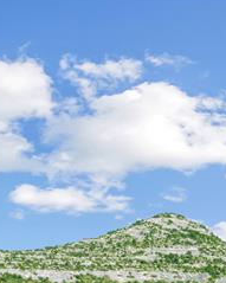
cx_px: 2
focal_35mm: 161
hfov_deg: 9.5
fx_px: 1347
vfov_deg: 11.7
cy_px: 339
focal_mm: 40
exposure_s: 1/100
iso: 64
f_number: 11
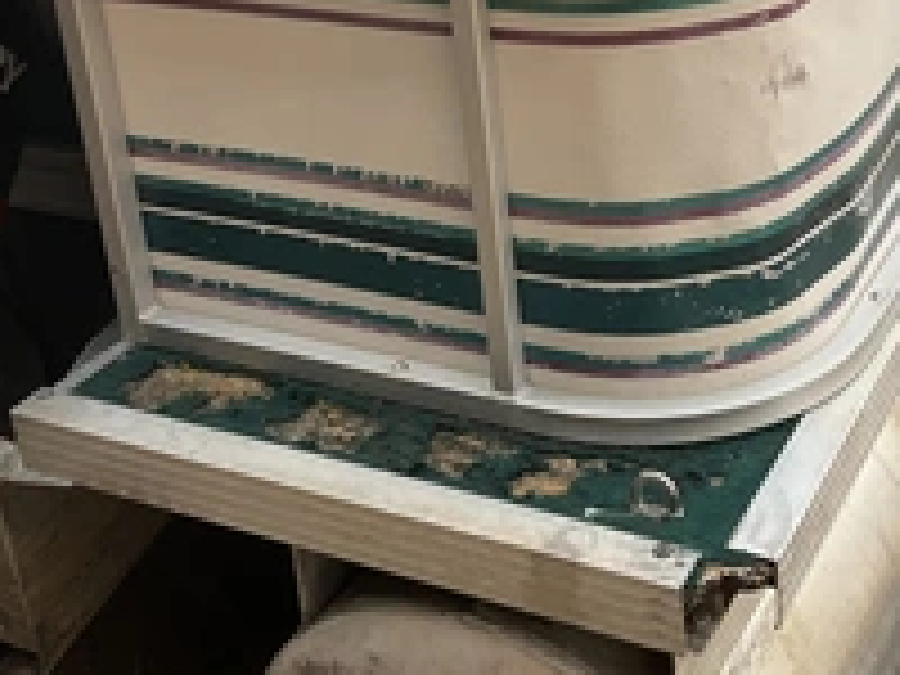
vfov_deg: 24.5
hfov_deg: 32.9
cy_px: 63
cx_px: 603
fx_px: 1508
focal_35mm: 58
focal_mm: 3
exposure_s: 1/473
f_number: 1.8
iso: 25
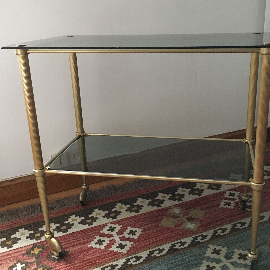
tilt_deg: -17.6
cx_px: 152
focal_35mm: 39
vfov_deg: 42.8
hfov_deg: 42.8
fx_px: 344
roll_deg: +2.5
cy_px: 128
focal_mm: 4.15
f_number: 2.2
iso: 500
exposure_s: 1/17
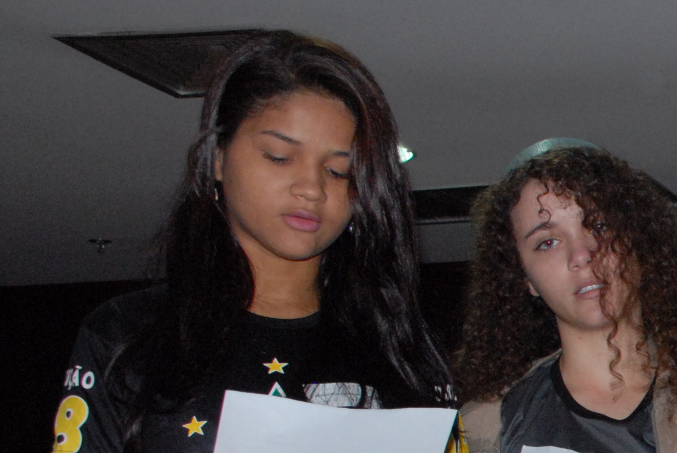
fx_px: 1788
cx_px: 964
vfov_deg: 13.9
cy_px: 587
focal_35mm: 95
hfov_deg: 19.2
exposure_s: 1/60
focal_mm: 22
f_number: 5.6
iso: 1000
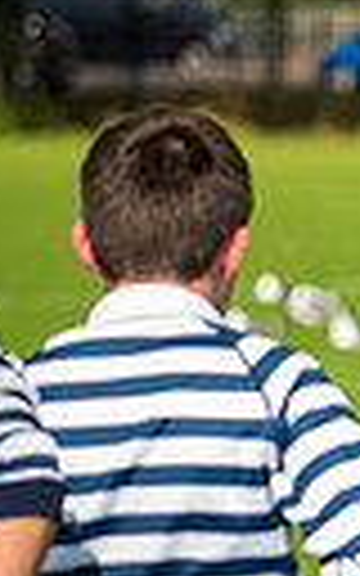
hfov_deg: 1.7
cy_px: 305
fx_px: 12401
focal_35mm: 790
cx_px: 1120
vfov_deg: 2.7
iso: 400
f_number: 4
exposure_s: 1/1600
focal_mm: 155
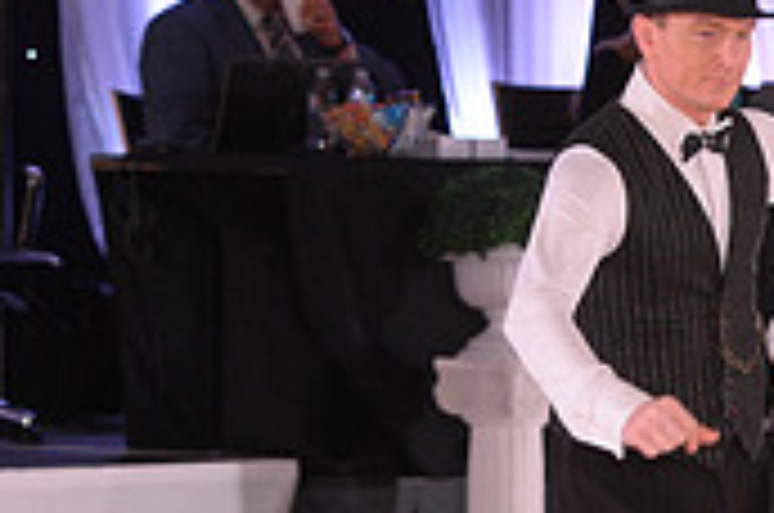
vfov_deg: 3.9
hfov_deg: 5.8
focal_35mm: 354
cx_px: 1292
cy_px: 659
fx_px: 7597
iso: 3200
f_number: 7.1
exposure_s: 1/250
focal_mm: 105
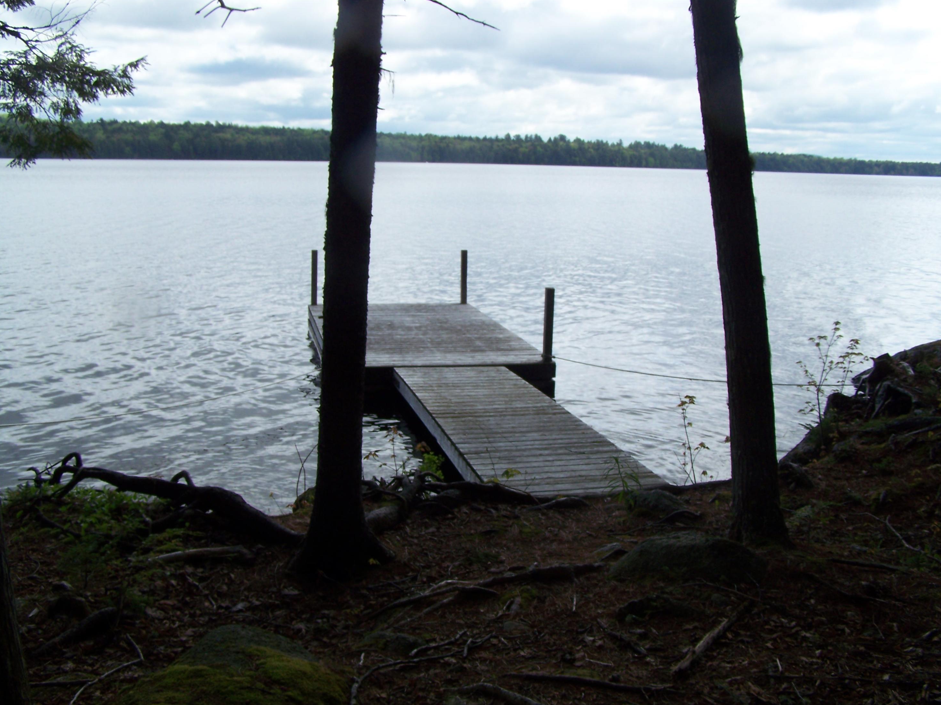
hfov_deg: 47.9
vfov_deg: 36.8
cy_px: 348
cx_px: 481
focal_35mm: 39
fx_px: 1060
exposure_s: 1/400
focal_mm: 6.3
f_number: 4
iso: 64
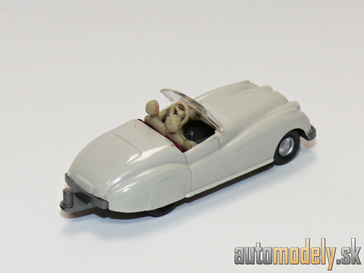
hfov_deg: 13.8
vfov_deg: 10.4
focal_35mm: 143
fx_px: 1504
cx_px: 182
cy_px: 136
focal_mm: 16.8
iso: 100
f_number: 4
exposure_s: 1/30
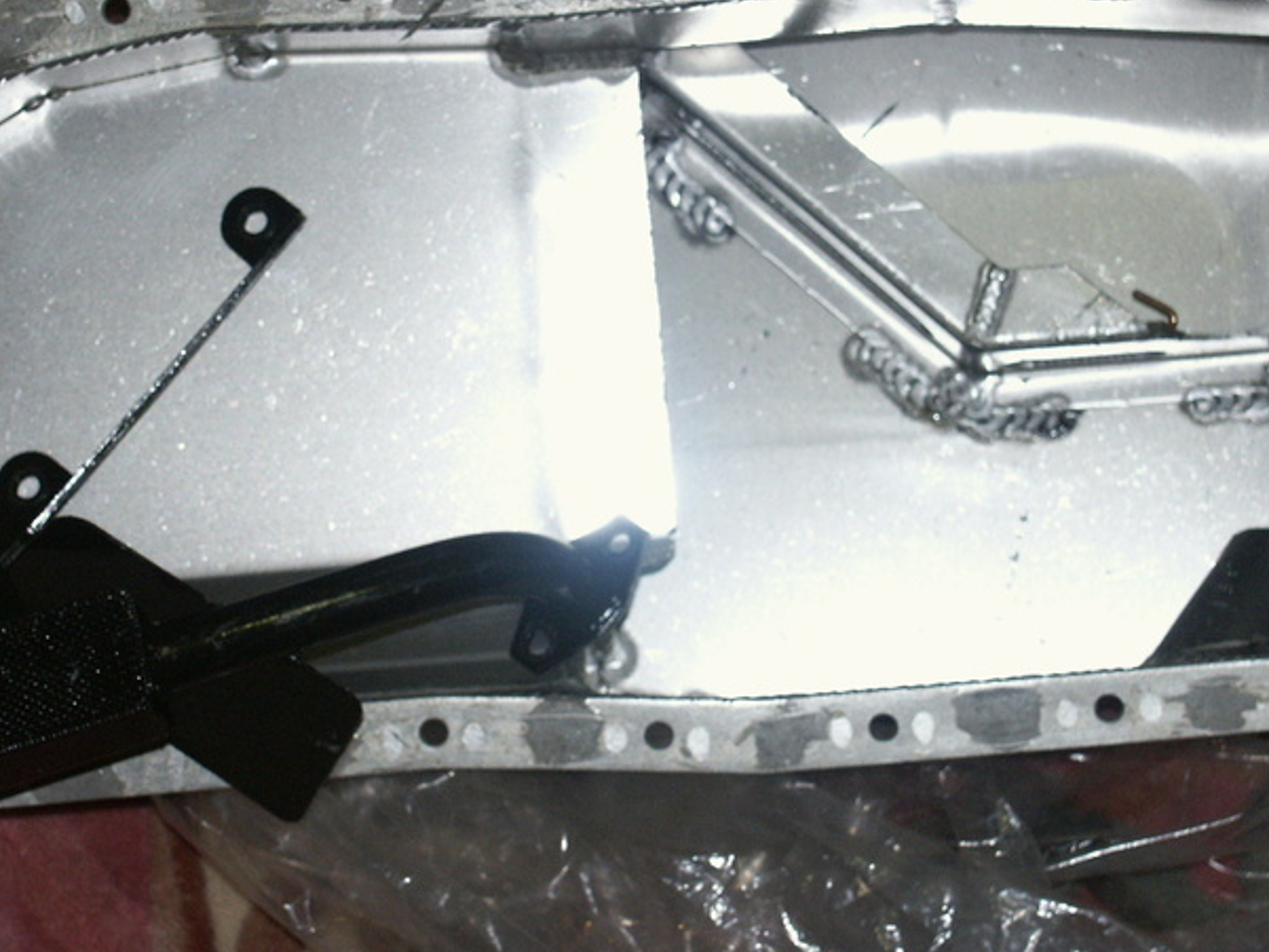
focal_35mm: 141
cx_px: 644
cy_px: 334
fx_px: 5170
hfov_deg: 14.0
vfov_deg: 10.5
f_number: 3.5
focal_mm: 26.17
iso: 200
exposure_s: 1/90
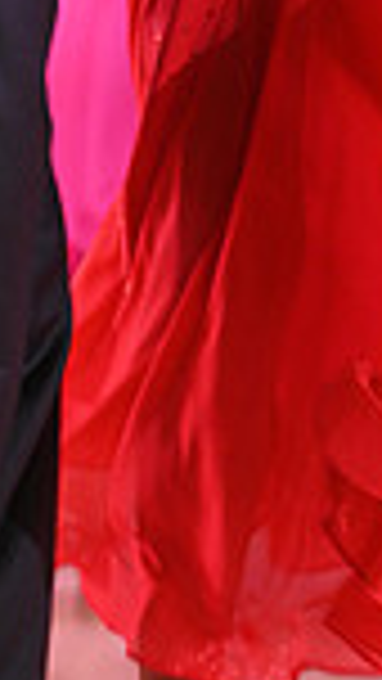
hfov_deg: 2.1
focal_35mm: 582
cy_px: -509
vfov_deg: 3.7
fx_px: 10474
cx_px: 384
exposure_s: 1/200
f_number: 5.6
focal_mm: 145
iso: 1600
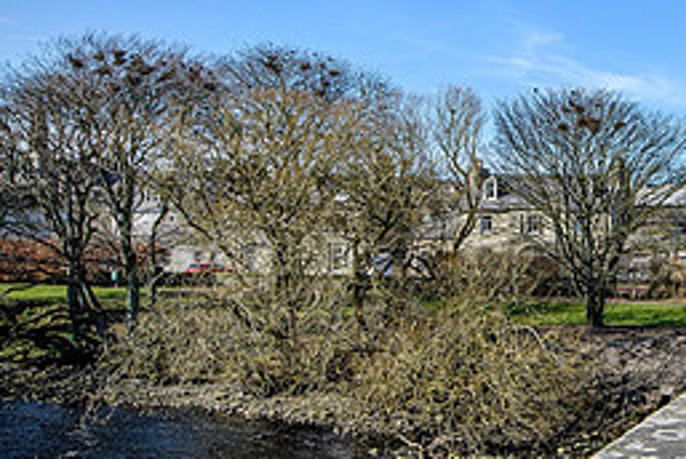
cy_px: 225
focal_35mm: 58
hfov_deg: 31.4
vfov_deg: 23.4
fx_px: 1106
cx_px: 715
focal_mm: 24
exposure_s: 1/250
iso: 400
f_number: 13
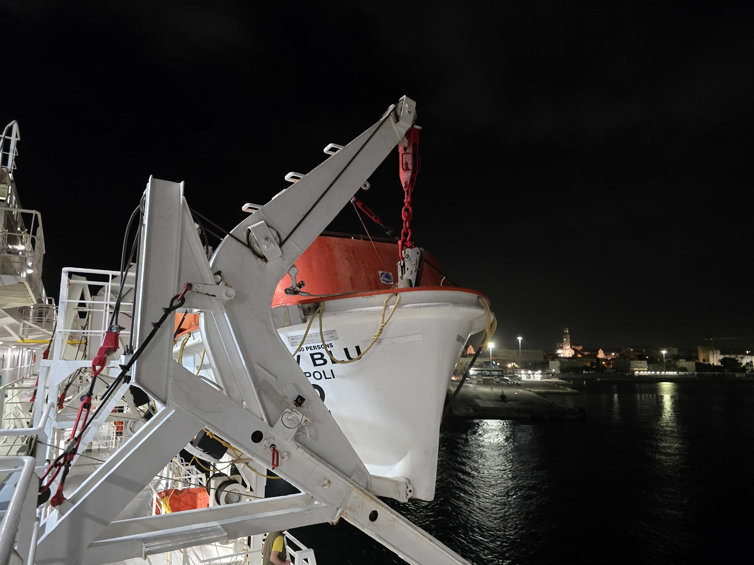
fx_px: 501
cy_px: 282
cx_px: 377
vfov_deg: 58.9
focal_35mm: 23
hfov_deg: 73.9
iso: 1250
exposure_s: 1/60
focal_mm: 6.3
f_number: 1.7
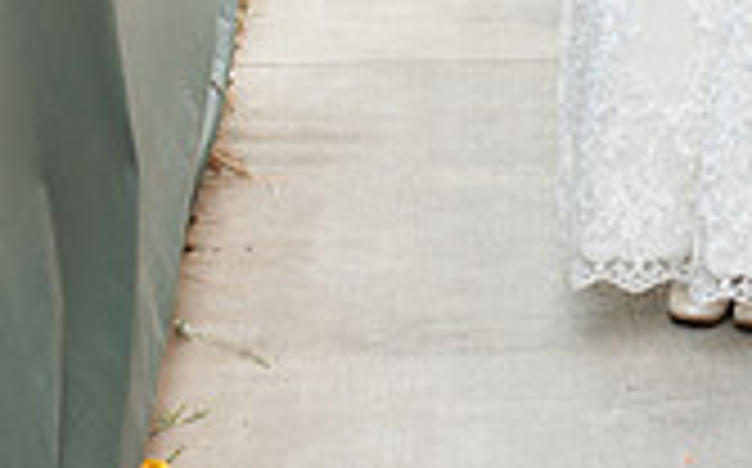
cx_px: 729
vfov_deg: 7.6
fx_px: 3481
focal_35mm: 170
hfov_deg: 12.2
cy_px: -214
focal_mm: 48
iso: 200
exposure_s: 1/80
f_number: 4
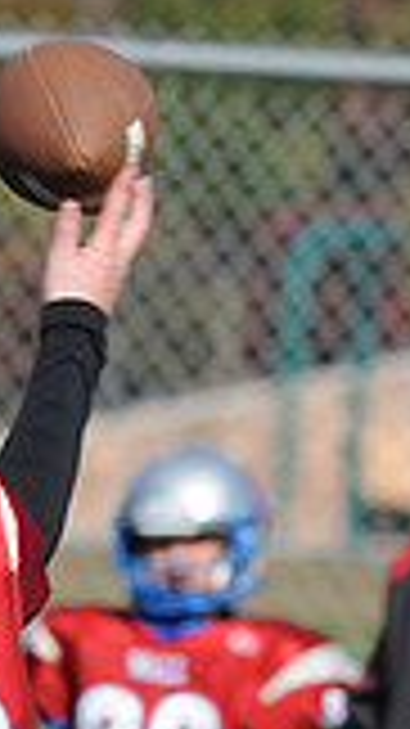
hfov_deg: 0.7
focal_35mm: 1688
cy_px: 1134
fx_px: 32658
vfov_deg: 1.3
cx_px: -214
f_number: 10
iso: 200
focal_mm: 300
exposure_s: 1/500
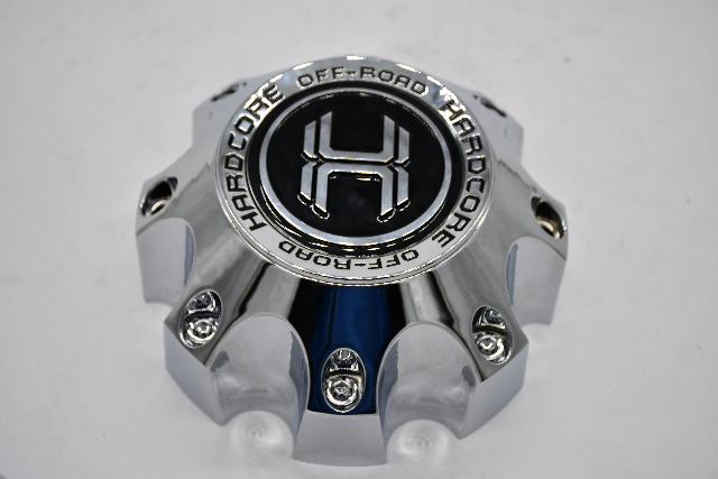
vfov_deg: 18.9
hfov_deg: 28.1
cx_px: 359
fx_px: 1436
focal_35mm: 72
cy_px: 240
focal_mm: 48
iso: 220
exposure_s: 1/250
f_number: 5.6
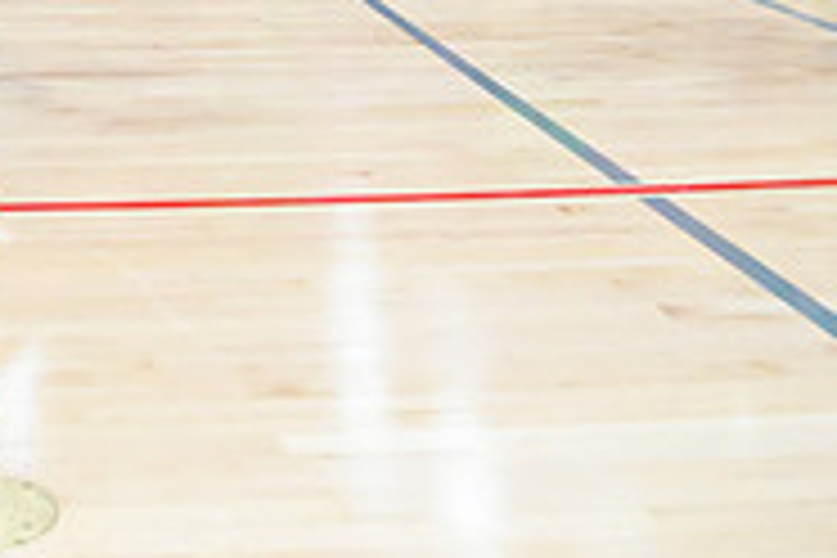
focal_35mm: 75
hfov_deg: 25.8
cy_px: -292
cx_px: 18
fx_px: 1744
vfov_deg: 16.5
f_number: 2.8
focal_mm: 24
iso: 51200
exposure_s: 1/8000
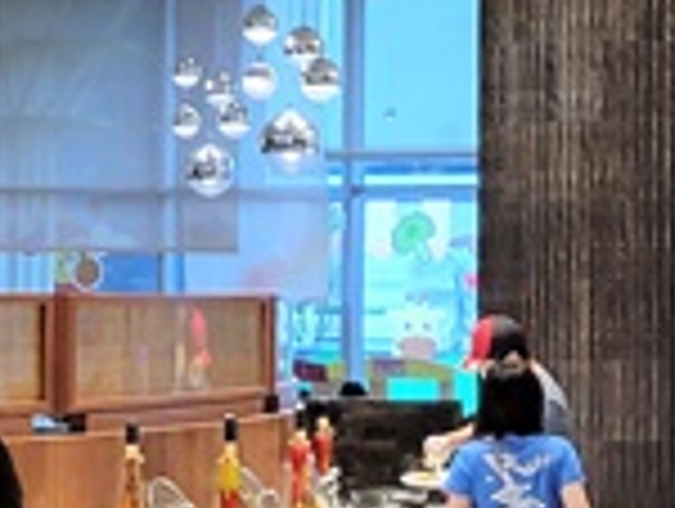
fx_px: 3379
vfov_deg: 8.6
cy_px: 297
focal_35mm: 173
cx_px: 994
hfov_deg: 11.0
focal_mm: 5.4
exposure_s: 1/120
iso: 200
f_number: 1.8
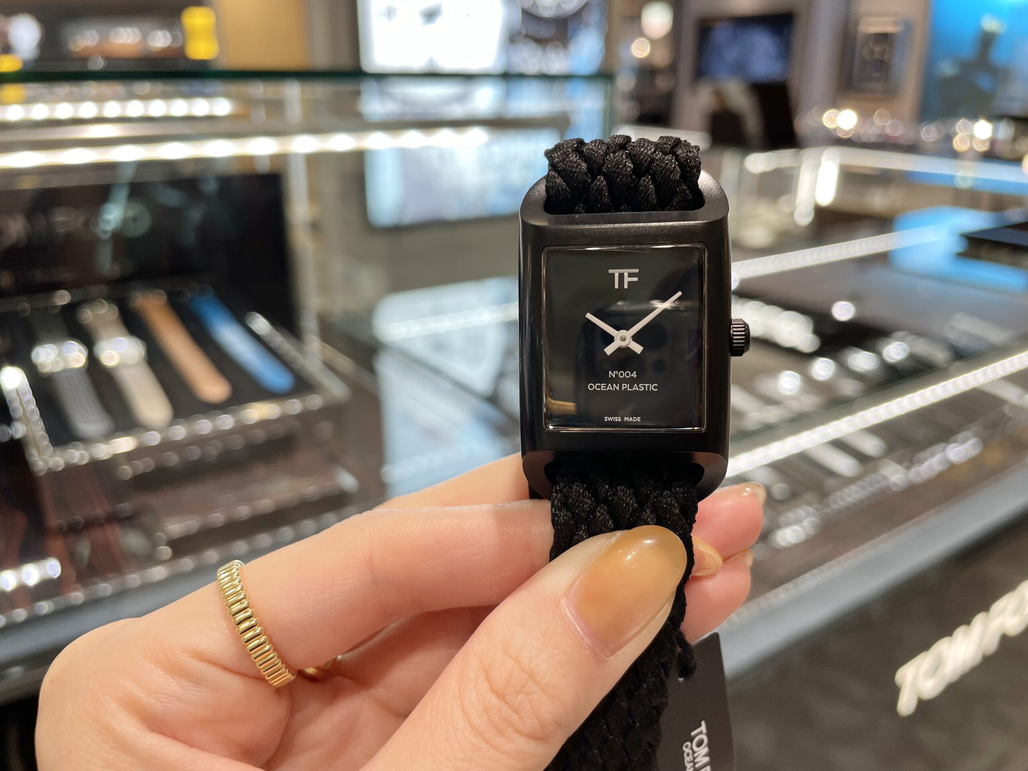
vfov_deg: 53.1
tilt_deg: -20.5
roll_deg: -0.1
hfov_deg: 67.3
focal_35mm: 26
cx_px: 514
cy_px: 386
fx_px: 772
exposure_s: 1/120
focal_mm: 4.2
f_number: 1.6
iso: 64
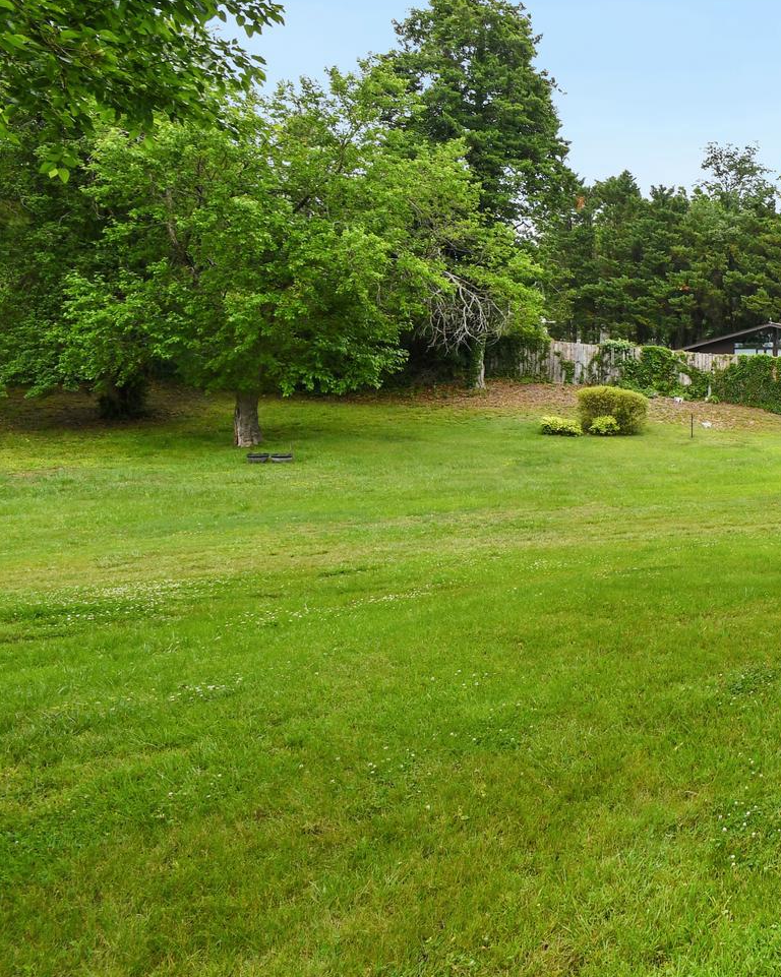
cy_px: 370
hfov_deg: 37.4
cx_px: 925
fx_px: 867
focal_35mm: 30
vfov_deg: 58.1
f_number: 8
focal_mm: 10
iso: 200
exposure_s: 1/200
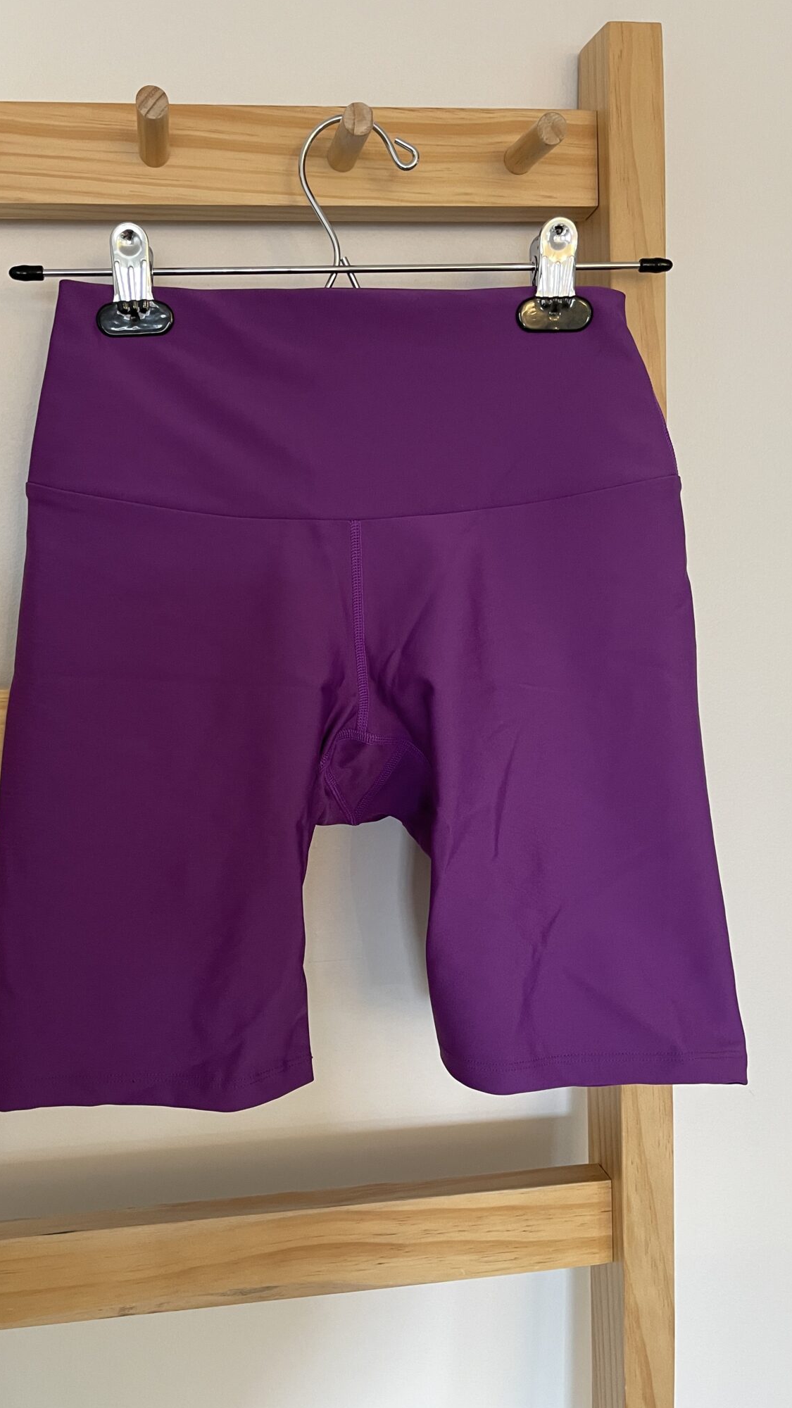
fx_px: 1083
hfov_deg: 39.8
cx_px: 278
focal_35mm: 29
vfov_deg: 66.1
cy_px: 706
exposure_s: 1/60
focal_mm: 4.2
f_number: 1.6
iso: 200
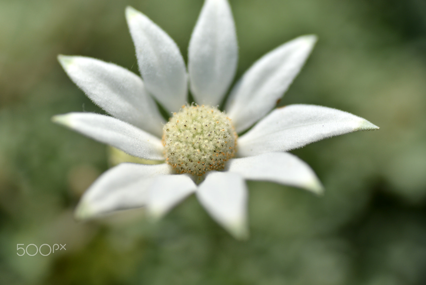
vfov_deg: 15.2
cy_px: 142
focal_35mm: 90
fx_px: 1065
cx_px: 213
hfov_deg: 22.6
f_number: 4.5
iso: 200
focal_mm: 90
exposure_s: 1/4000
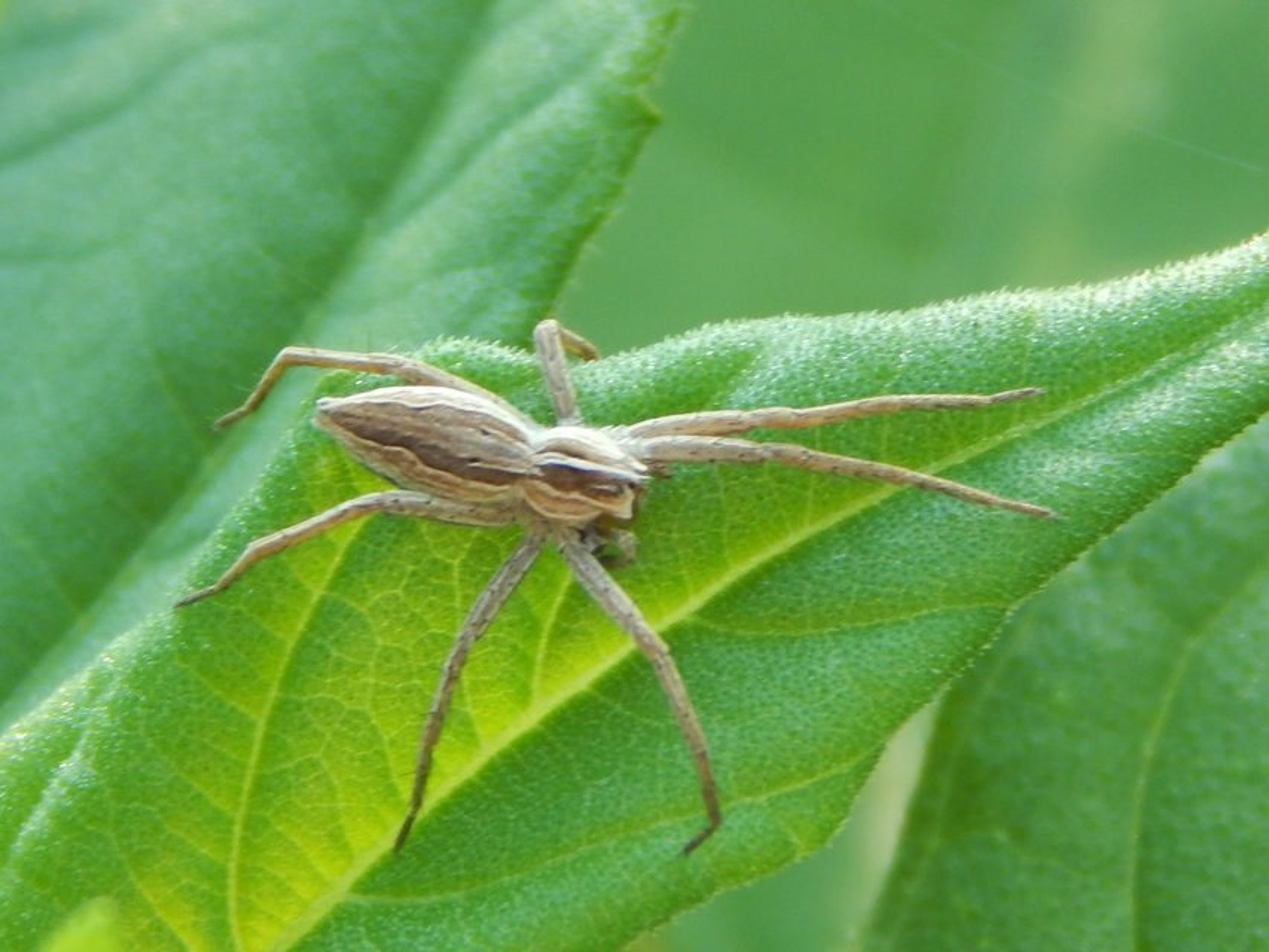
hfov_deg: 9.6
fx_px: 7590
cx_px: 634
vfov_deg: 7.2
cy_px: 476
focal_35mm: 207
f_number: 5.4
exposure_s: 1/50
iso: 125
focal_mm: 37.1
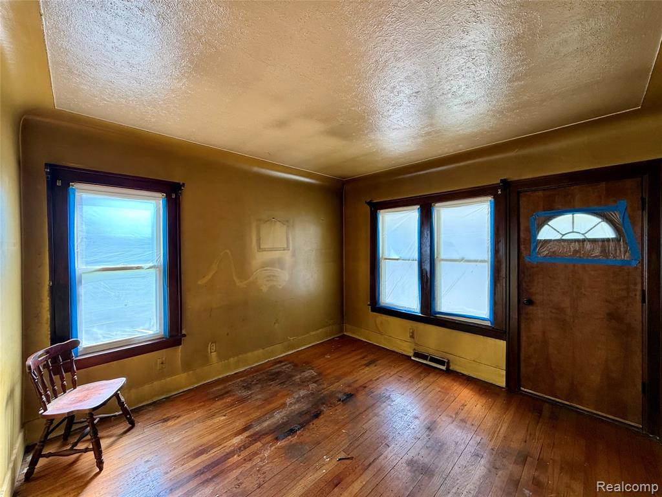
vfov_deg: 85.7
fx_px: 268
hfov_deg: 102.1
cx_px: 331
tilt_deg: +0.0
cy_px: 248
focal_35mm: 14
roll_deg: -0.4
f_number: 2.2
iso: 160
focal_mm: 2.22
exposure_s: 1/99
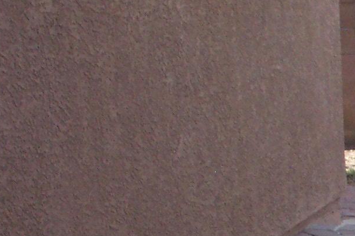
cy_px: 250
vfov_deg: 9.6
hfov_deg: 13.2
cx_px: 624
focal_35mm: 141
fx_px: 1390
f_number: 9.5
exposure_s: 1/60
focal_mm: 7.5
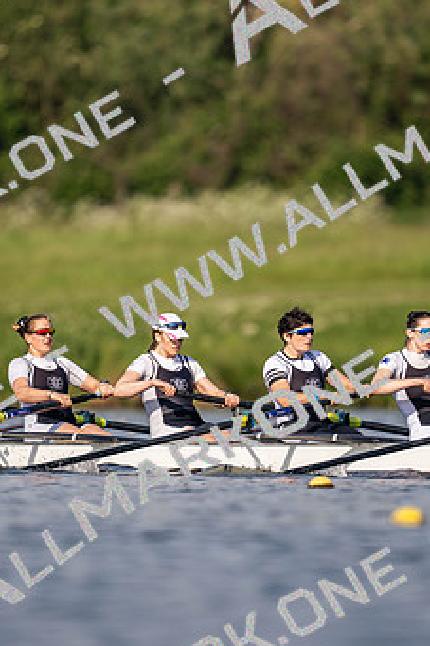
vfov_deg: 2.0
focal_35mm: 1021
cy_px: 344
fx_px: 18310
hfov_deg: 1.3
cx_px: 333
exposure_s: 1/2500
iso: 220
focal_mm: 600
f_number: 4
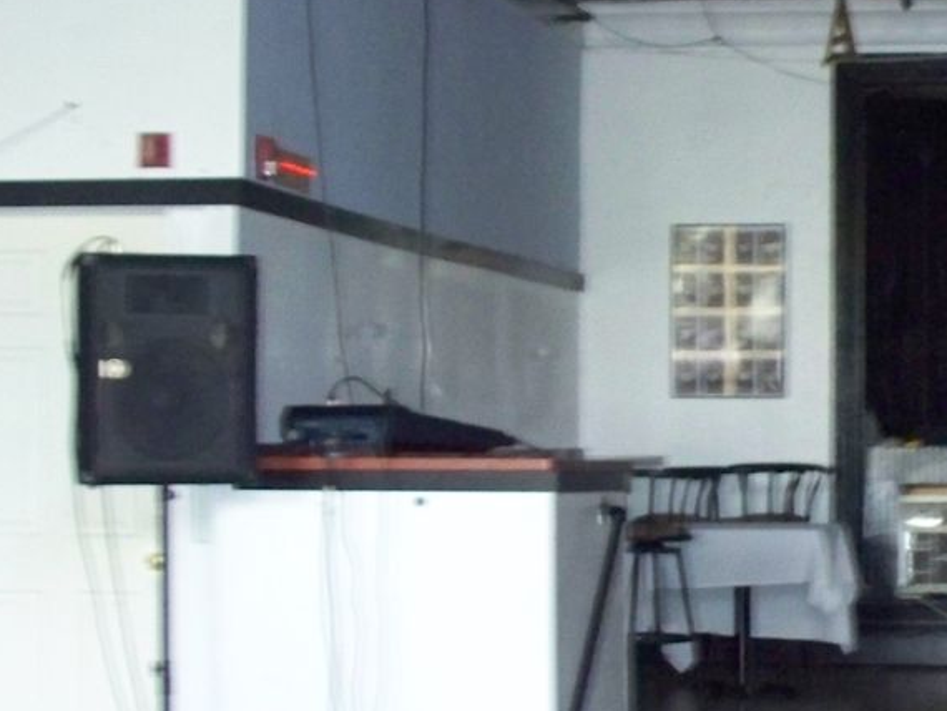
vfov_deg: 14.7
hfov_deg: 18.8
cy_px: 362
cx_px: 1000
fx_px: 2764
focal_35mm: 101
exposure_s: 1/30
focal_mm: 7.54
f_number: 2.8
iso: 400
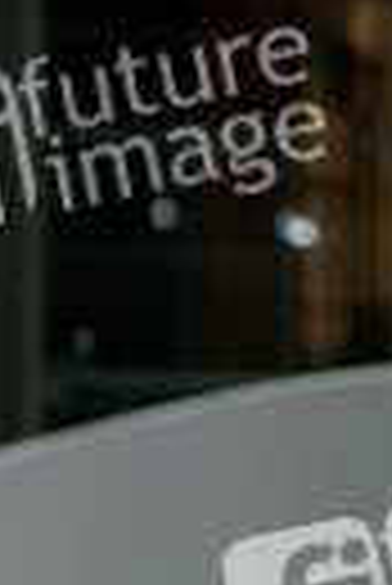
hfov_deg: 2.2
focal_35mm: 615
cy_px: 810
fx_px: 10018
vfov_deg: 3.3
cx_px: 586
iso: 1000
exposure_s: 1/320
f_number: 13
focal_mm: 200
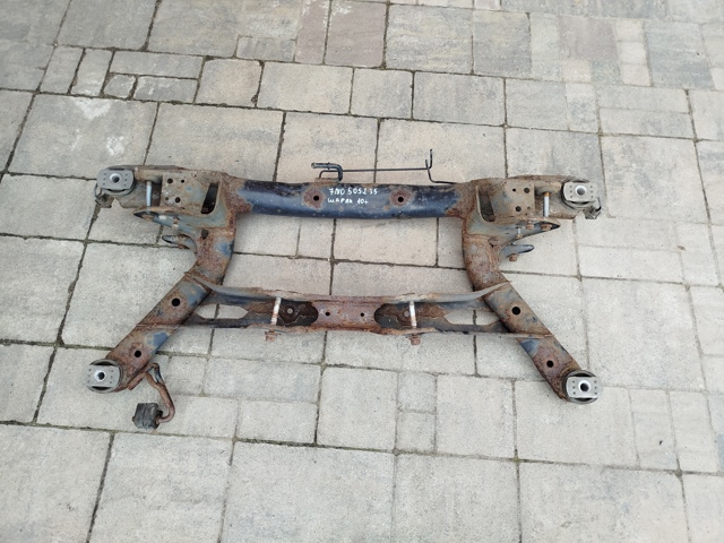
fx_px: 502
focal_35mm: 24
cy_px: 272
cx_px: 362
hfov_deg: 71.6
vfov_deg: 56.8
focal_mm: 5.31
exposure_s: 1/168
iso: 50
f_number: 1.7
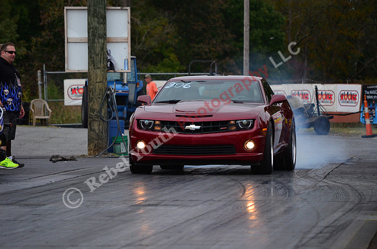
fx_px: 3135
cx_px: 188
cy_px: 124
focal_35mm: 300
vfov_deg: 4.6
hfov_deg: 6.9
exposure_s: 1/2000
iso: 1000
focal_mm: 200
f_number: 5.6
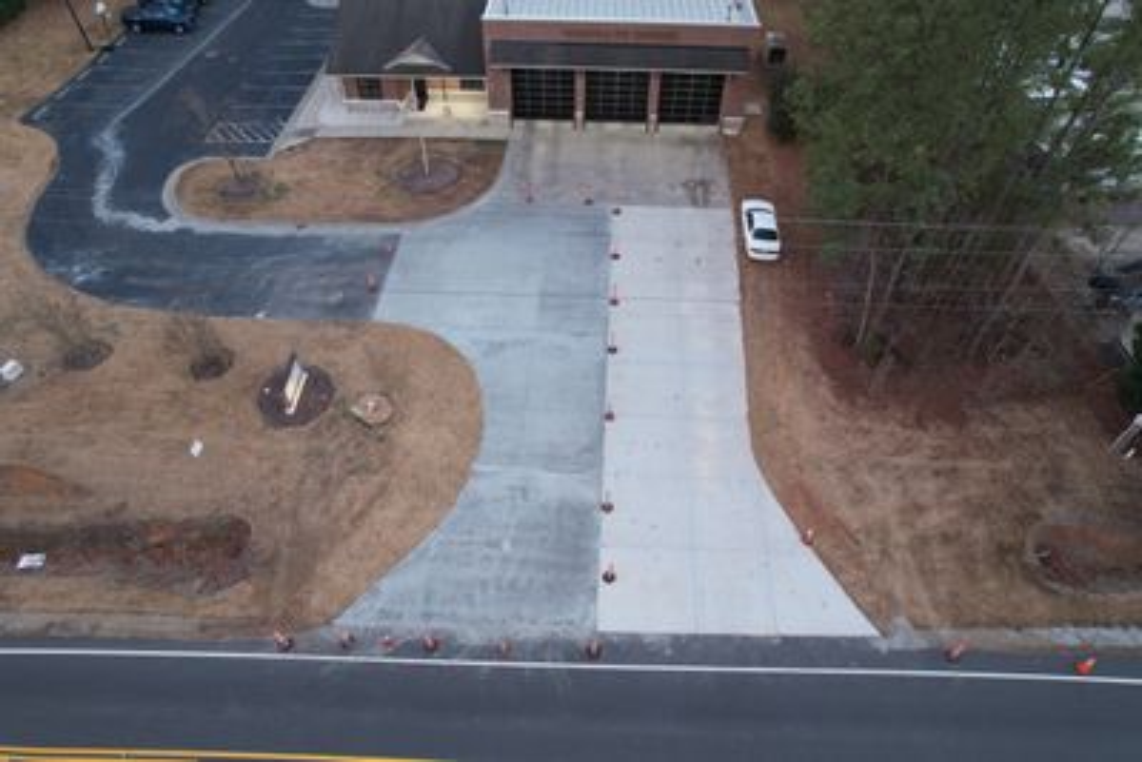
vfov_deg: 57.3
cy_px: 381
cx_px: 571
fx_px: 698
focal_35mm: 22
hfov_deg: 78.6
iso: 170
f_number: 2.8
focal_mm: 8.38
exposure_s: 1/15
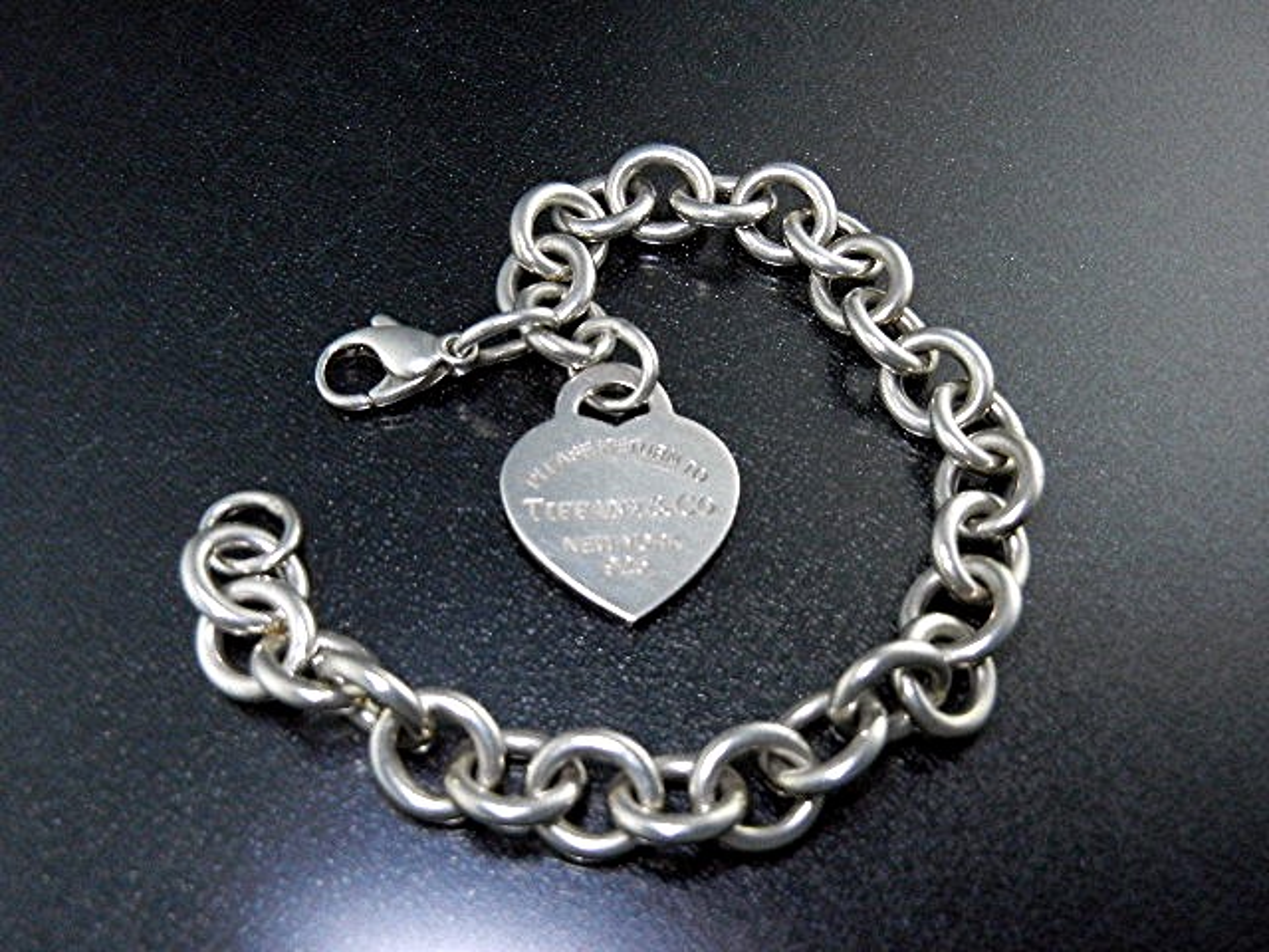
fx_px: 1430
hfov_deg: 47.9
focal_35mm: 39
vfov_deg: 36.8
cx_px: 634
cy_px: 476
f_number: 7.4
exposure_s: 1/30
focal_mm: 7.1
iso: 668
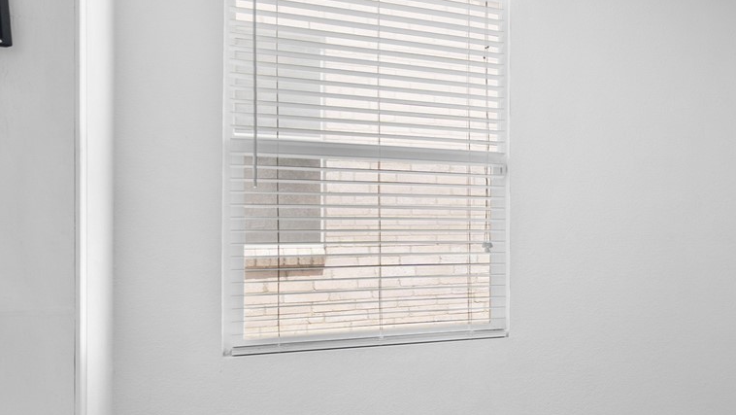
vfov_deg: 30.5
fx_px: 761
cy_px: 204
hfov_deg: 33.9
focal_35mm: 39
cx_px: 991
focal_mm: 13
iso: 200
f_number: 8
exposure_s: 1.3
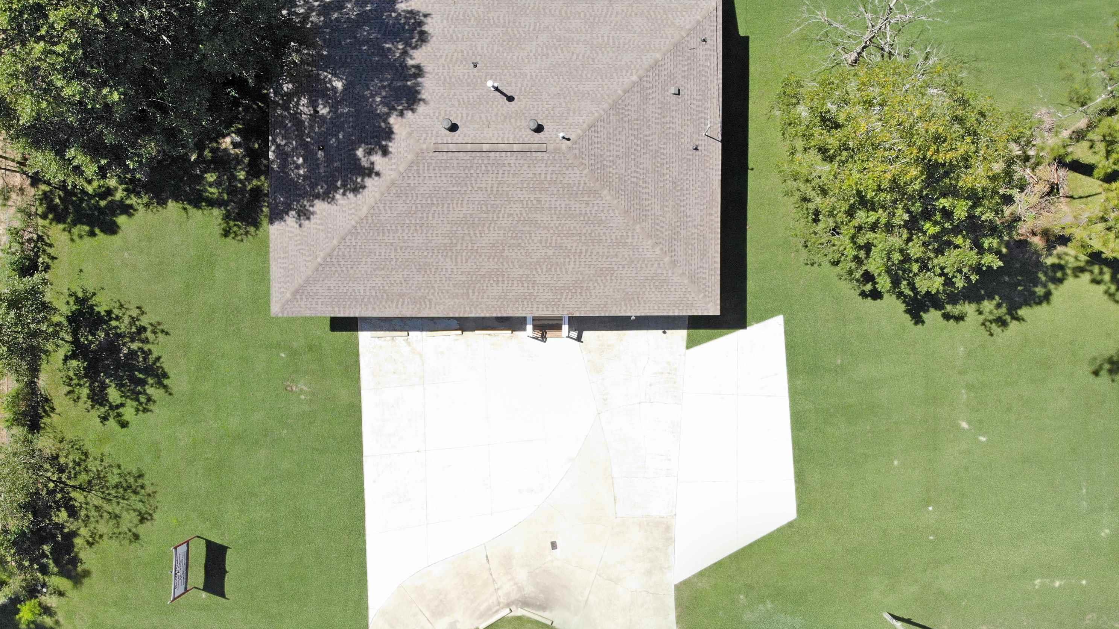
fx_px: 801
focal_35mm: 27
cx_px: 542
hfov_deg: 69.8
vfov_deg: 42.9
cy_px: 341
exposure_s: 1/599
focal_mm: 4.5
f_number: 2.8
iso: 100
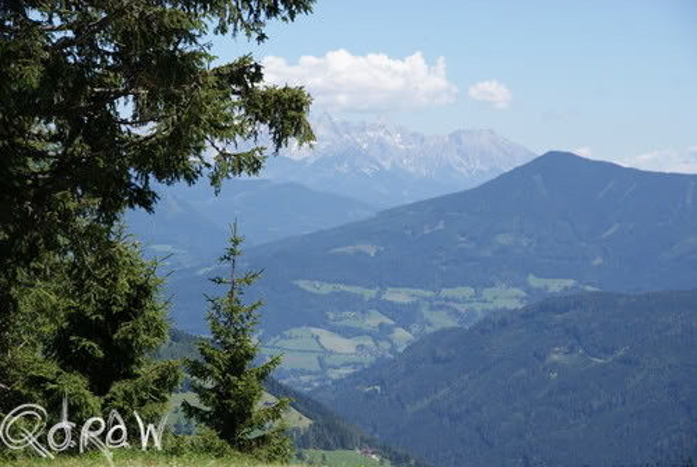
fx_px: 2181
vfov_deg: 12.2
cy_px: 234
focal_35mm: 112
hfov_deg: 18.2
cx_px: 348
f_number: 8
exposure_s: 1/250
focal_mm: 75
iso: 100
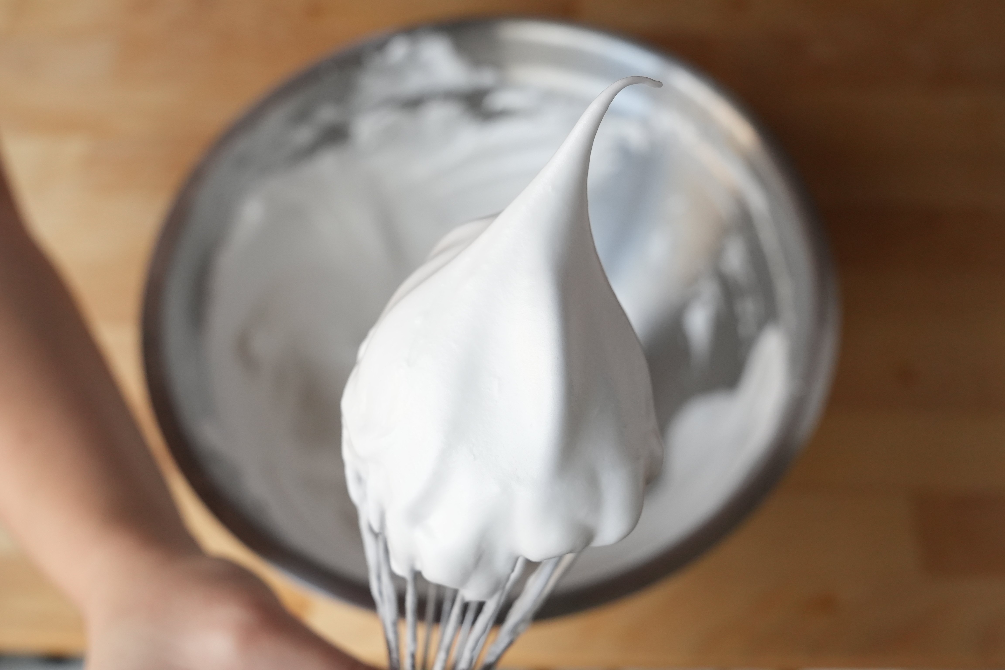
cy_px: 335
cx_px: 502
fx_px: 1005
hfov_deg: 53.1
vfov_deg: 36.9
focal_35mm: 36
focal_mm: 24
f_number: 5.6
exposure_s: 1/320
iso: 1600
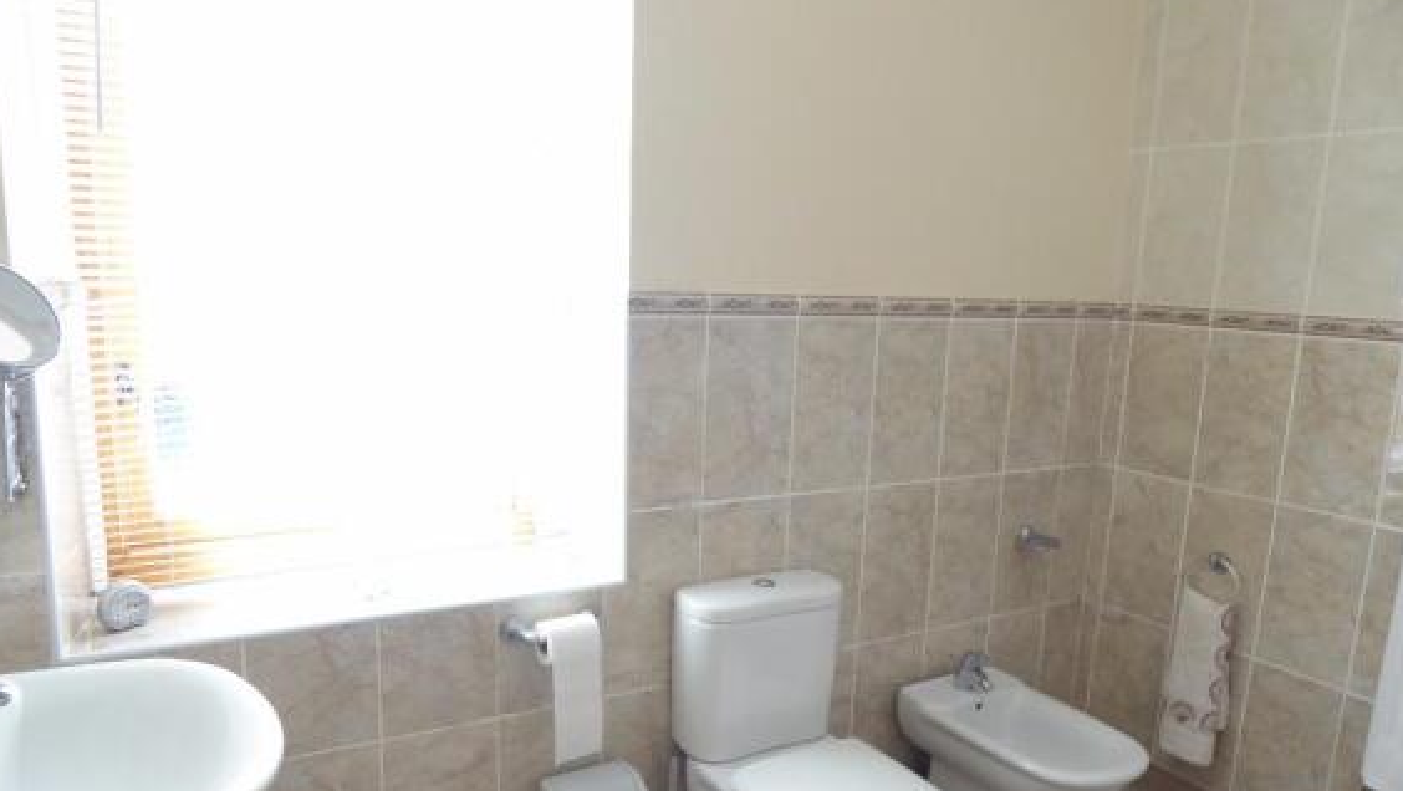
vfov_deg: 42.7
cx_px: 700
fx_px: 1005
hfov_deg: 69.8
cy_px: 481
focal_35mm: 27
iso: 160
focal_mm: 4.3
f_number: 3.3
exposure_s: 1/60
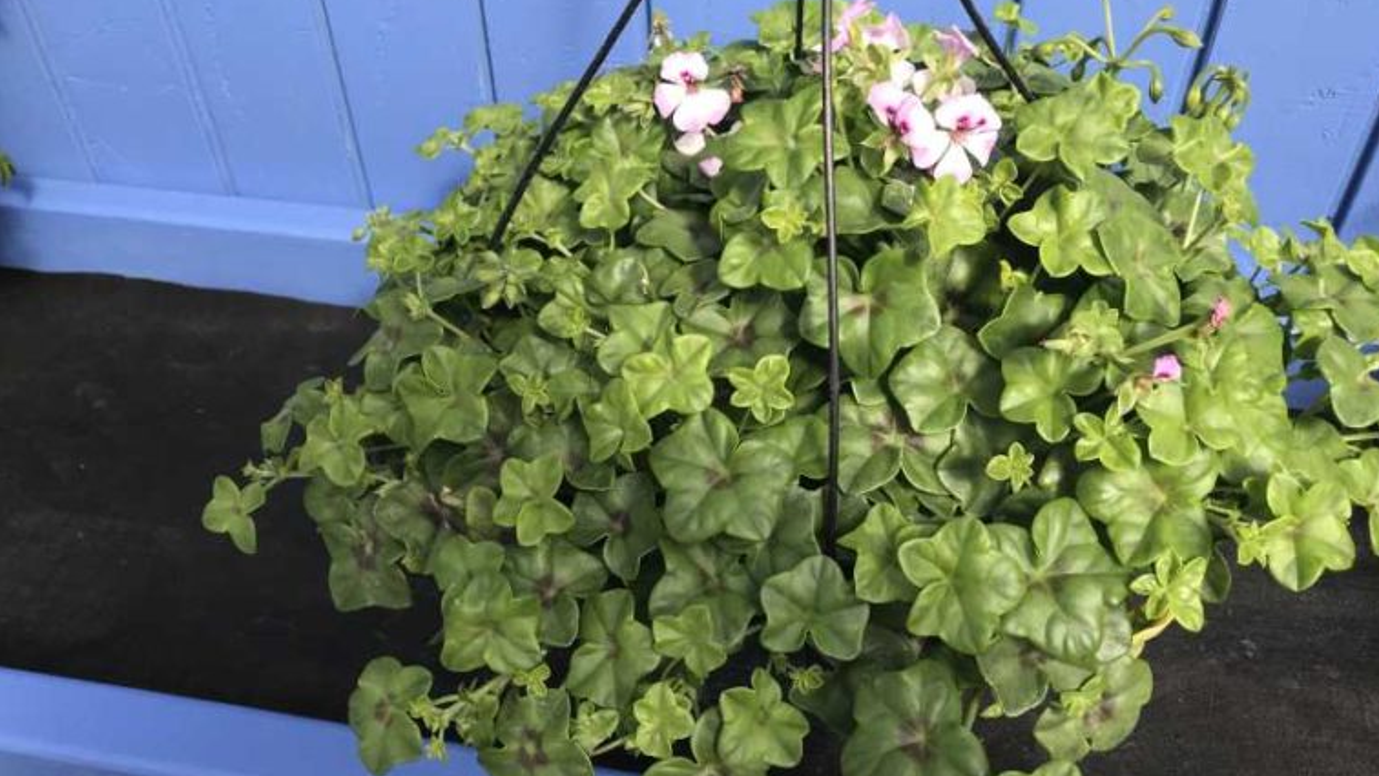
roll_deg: +1.5
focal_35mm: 31
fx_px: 1133
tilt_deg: -44.3
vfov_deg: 37.7
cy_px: 425
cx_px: 697
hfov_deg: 62.6
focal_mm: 3.99
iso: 20
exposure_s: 1/560
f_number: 1.8
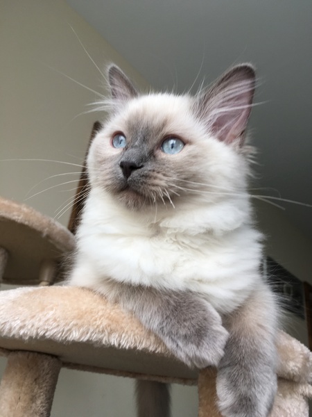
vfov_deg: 61.7
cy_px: 208
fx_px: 349
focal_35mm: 29
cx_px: 156
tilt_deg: +29.8
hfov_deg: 48.2
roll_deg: -6.4
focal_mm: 4.15
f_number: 2.2
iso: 32
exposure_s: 1/50
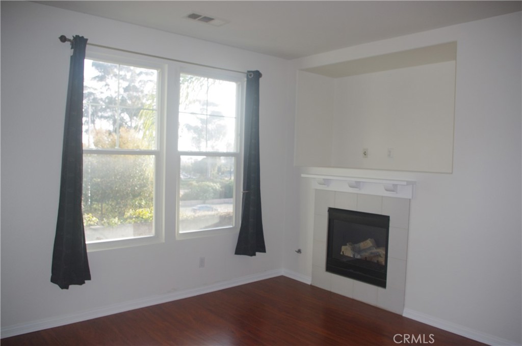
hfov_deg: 67.4
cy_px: 173
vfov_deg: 47.8
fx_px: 391
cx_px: 261
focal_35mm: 27
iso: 400
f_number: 5.6
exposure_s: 1/80
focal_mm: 18
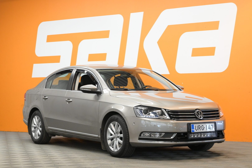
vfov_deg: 17.8
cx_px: 126
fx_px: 535
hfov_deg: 26.5
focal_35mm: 76
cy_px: 84
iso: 2500
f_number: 5.6
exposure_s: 1/125
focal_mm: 51
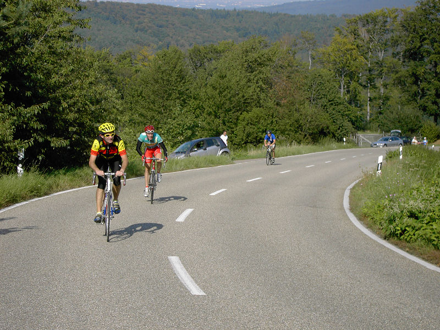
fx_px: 1233
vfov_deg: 15.2
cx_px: 220
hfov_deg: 20.2
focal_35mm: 97
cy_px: 165
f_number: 6.7
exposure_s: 1/400
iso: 100
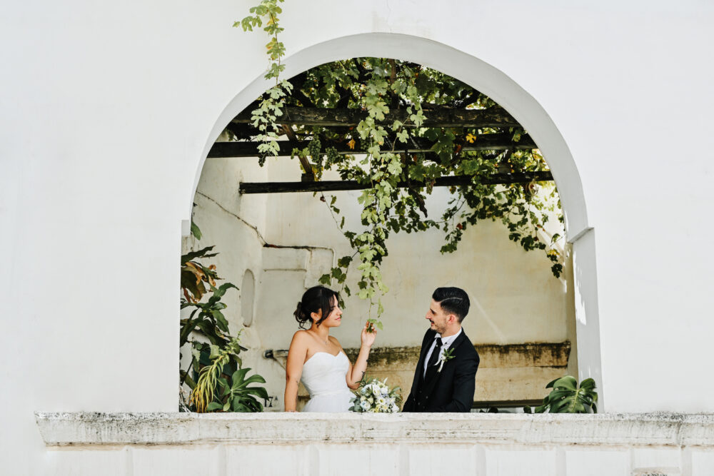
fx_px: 1388
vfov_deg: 19.5
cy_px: 238
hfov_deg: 28.8
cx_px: 357
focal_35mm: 70
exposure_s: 1/800
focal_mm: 70
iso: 320
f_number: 5
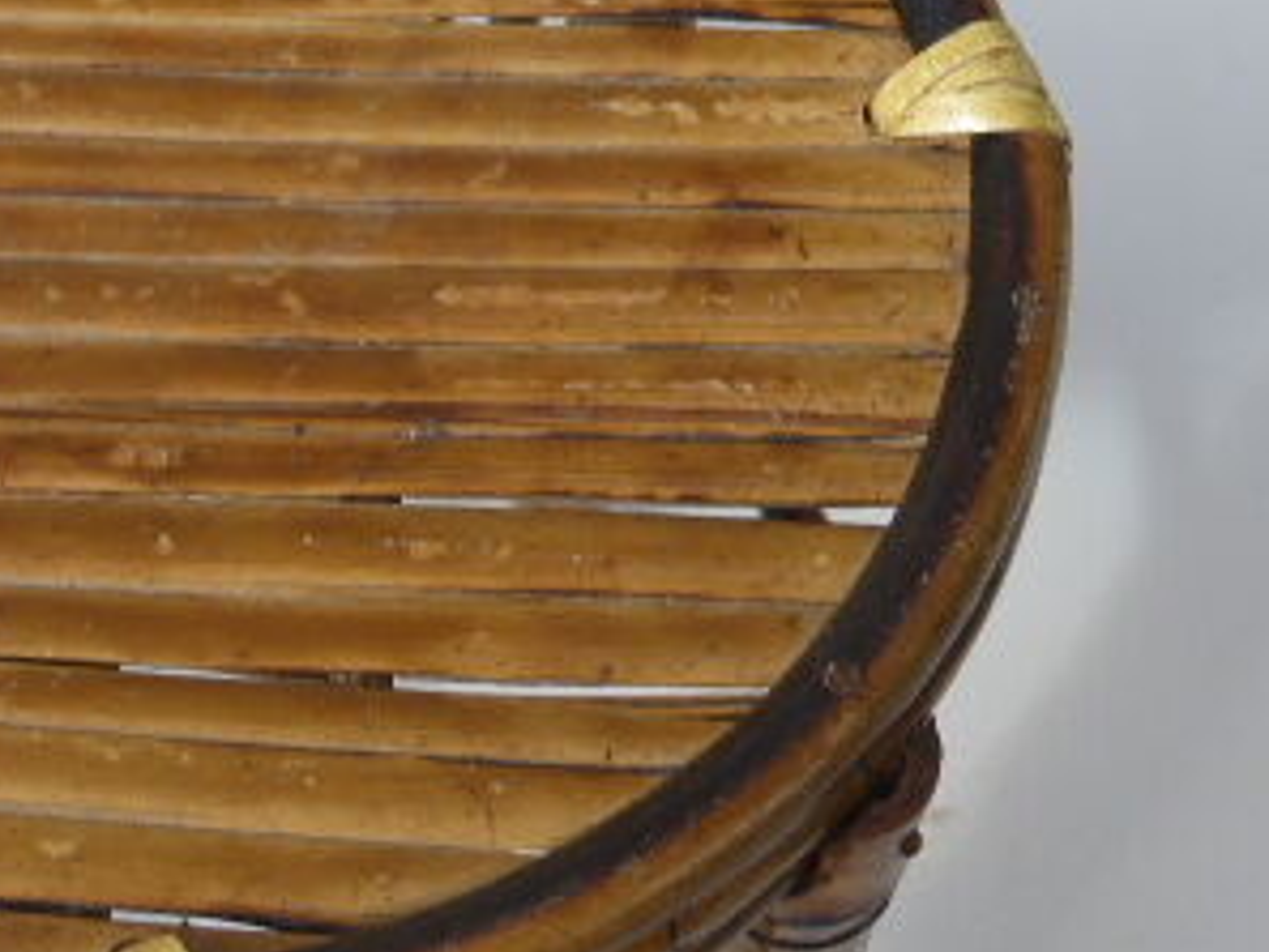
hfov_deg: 19.7
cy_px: 248
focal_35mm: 99
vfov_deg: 14.9
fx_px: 3631
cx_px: 359
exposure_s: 1/250
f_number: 4.1
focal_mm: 7.9
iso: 100
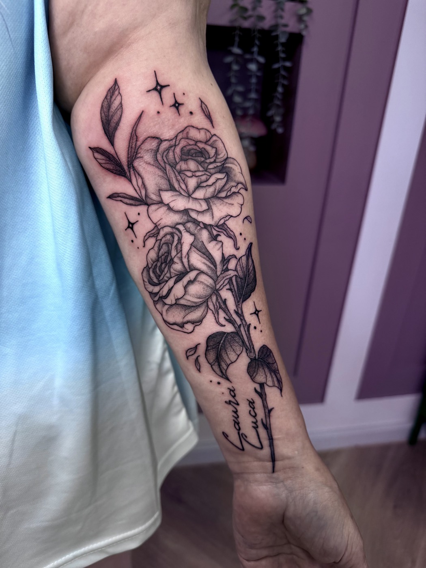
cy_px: 284
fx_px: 394
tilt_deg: -25.3
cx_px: 213
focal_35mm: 24
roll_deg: -4.3
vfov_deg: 71.6
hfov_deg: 56.8
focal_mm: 6.76
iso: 160
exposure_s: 1/100
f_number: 1.78
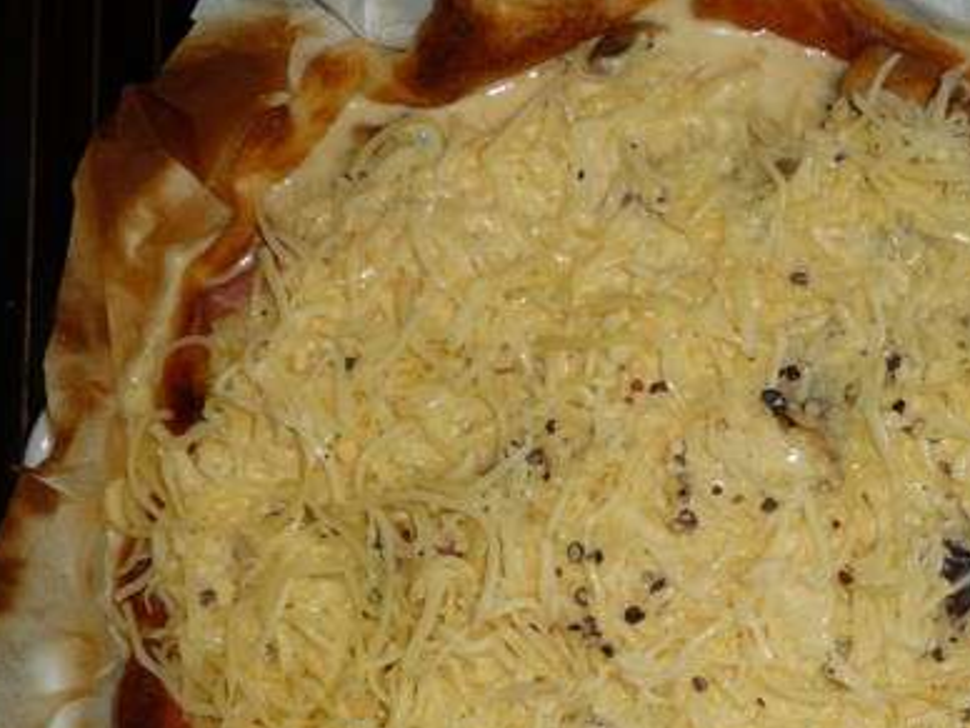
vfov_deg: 20.5
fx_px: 1990
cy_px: 558
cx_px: 685
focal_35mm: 71
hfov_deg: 27.2
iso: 100
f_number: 4
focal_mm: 7.1
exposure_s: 1/30
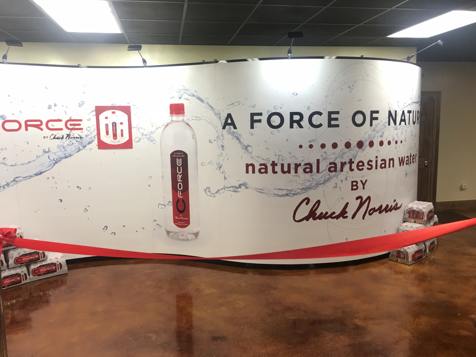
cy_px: 178
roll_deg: +1.2
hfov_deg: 61.7
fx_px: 399
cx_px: 238
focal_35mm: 29
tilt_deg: -6.1
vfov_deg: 48.2
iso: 40
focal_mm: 4.15
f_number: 2.2
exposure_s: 1/30
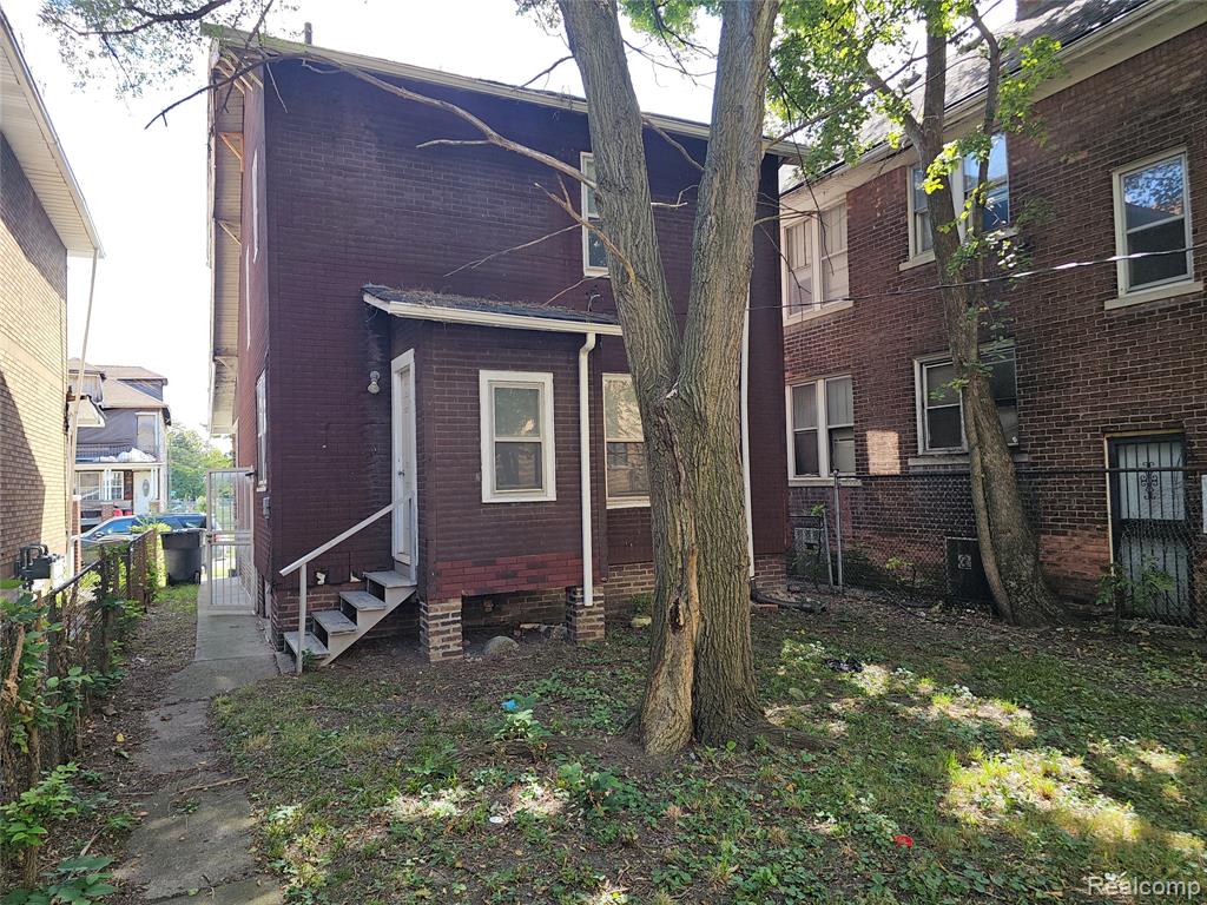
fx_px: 802
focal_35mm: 23
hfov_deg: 73.9
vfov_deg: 58.9
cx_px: 604
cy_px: 452
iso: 16
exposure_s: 1/120
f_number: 1.7
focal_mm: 6.3
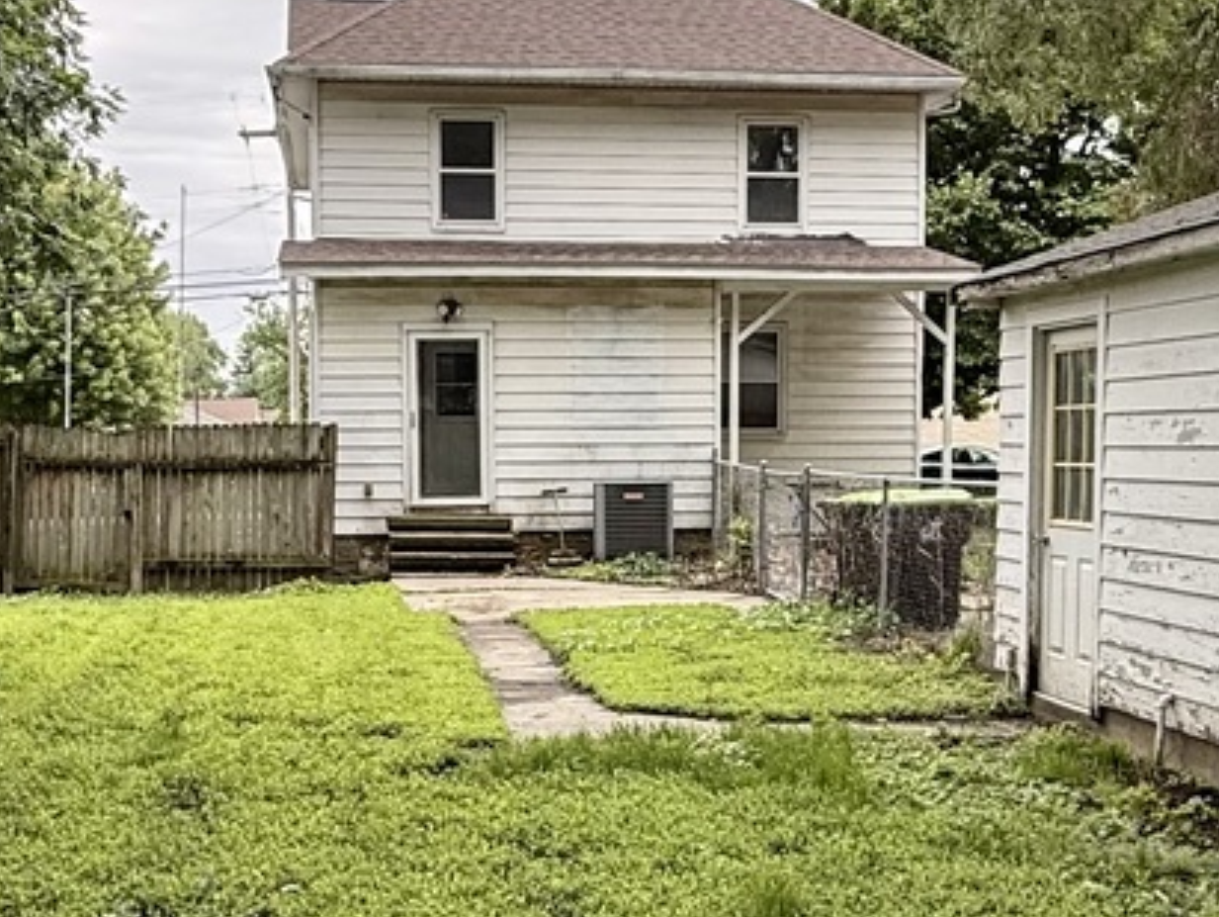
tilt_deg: -5.8
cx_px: 555
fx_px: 1727
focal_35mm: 49
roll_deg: -0.1
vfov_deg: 29.6
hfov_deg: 38.8
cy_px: 585
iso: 64
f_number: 2.2
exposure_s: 1/315
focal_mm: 2.22
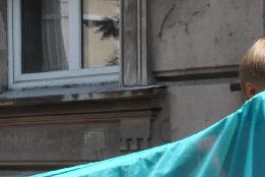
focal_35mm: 184
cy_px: 238
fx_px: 1358
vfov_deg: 7.4
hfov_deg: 11.0
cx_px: -37
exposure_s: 1/250
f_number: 20
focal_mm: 25
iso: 1250
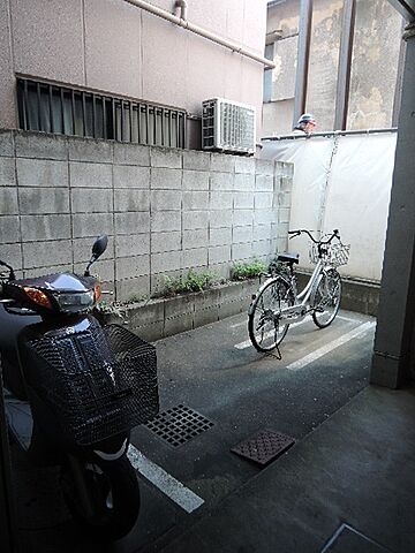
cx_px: 208
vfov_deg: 71.6
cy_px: 276
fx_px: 384
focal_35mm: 24
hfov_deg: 56.8
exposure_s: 1/30
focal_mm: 5.1
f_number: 2.8
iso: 110
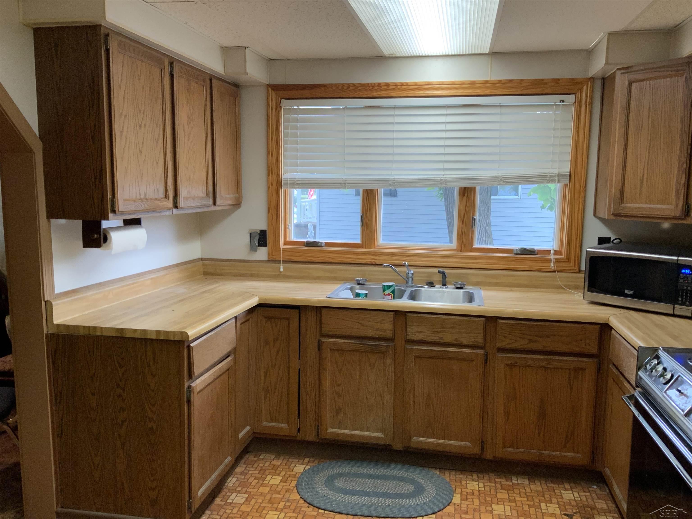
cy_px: 260
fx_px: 580
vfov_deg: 48.2
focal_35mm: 29
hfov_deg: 61.7
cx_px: 346
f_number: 1.8
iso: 160
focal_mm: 3
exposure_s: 1/60
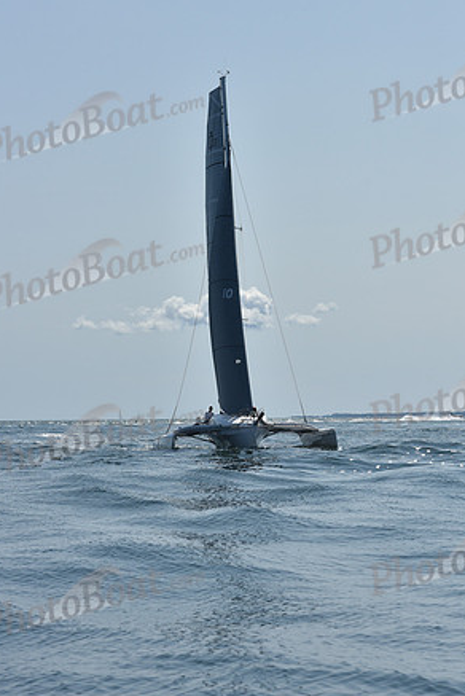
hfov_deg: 10.9
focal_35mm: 126
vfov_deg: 16.2
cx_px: 287
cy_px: 333
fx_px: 2437
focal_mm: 95
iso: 250
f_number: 6.3
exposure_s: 1/3200
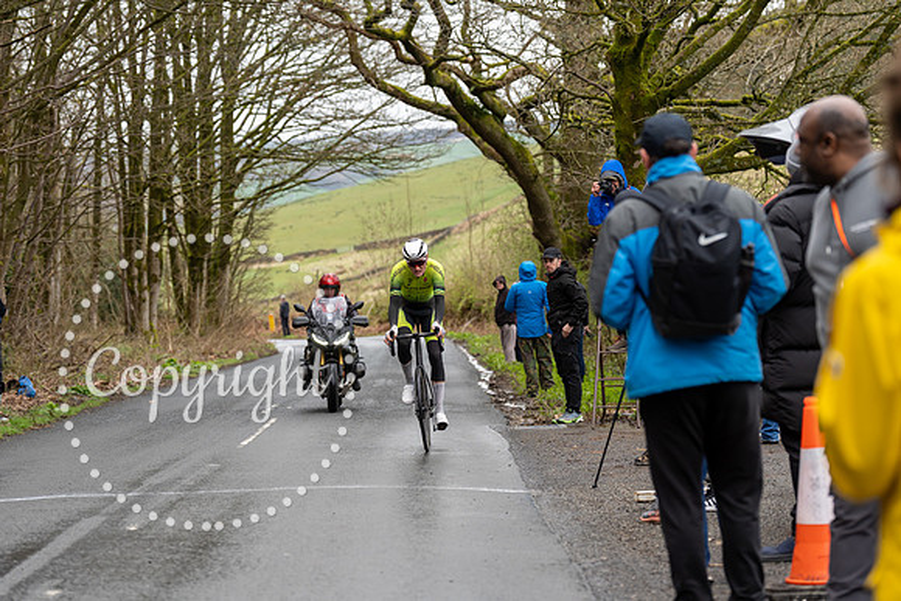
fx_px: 2578
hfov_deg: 19.8
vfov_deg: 13.3
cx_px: 450
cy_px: 300
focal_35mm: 103
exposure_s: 1/1000
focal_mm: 103
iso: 640
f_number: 3.5
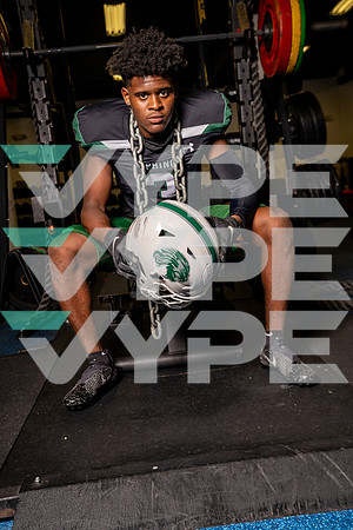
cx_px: 176
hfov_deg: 35.9
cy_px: 265
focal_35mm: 37
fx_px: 544
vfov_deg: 51.9
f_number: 4.5
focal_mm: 37
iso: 320
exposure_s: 1/500
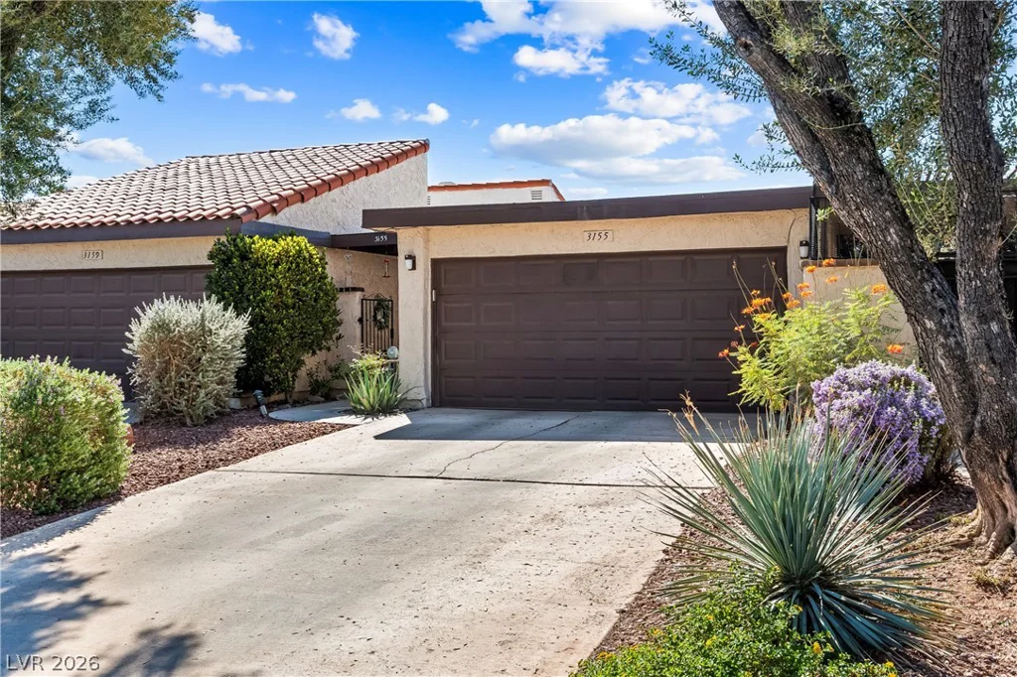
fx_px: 960
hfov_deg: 55.8
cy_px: 338
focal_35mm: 34
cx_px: 508
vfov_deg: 38.9
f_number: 8
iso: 400
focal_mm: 23
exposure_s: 1/8000
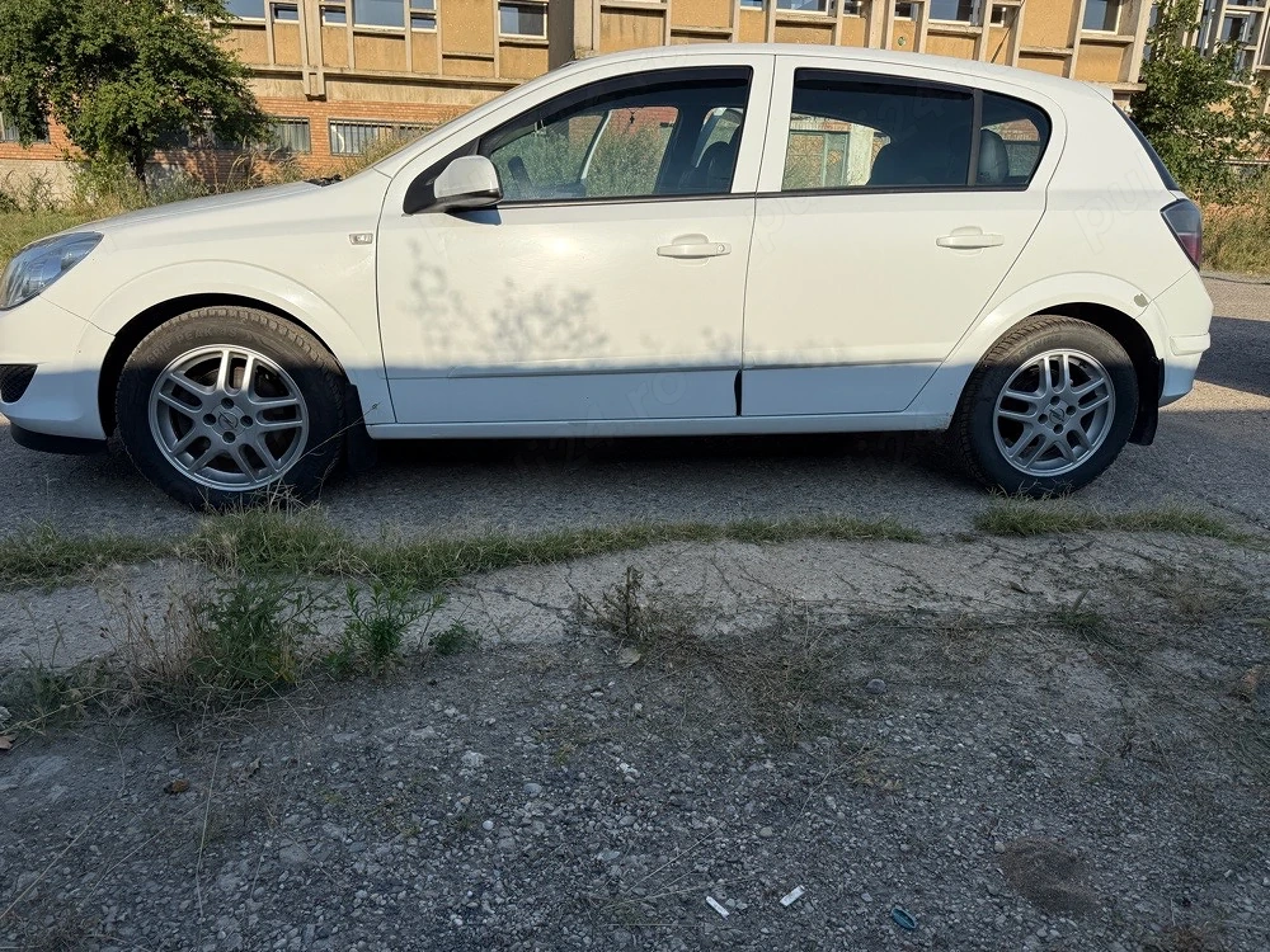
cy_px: 476
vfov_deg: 56.8
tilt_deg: -16.7
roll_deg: -2.1
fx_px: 881
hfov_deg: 71.6
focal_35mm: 24
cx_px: 635
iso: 80
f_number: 1.78
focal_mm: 6.76
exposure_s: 1/6173
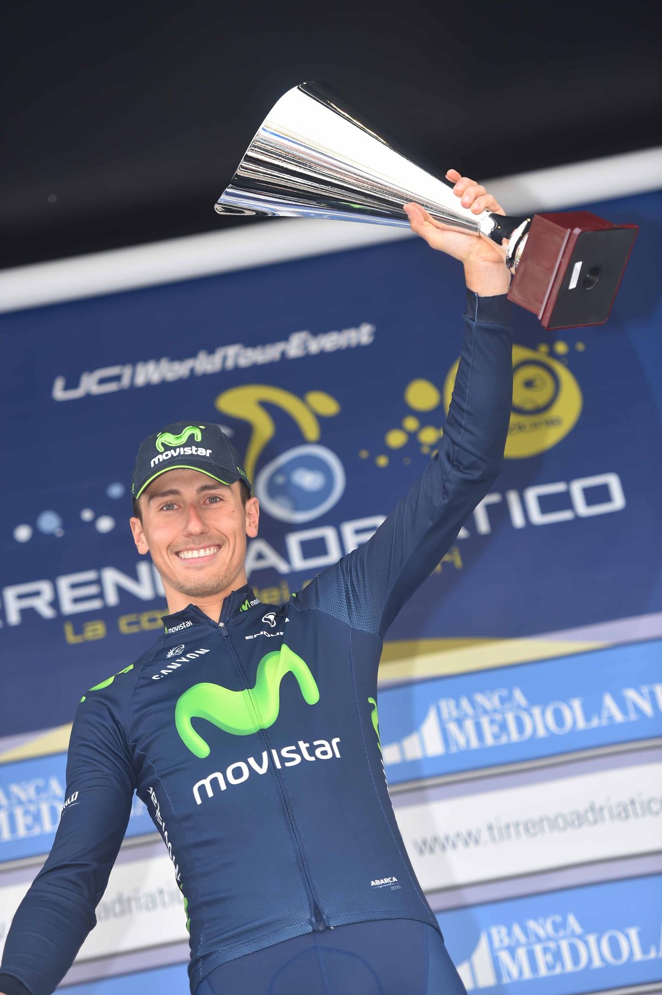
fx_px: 3590
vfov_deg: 15.8
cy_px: 498
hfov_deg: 10.5
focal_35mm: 130
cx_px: 331
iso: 400
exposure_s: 1/640
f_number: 3.2
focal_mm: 130
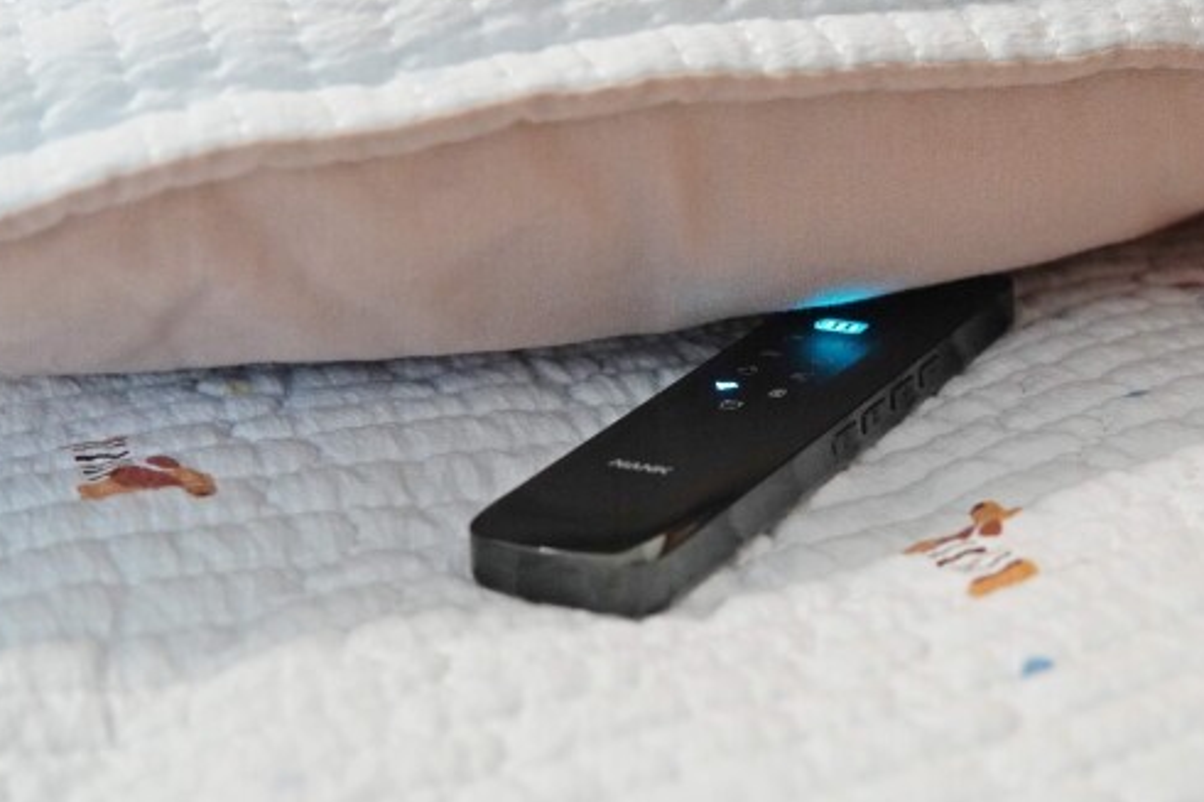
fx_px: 2206
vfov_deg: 20.5
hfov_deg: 30.4
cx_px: 768
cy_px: 258
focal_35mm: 66
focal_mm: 30
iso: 1600
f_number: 4
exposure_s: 1/60
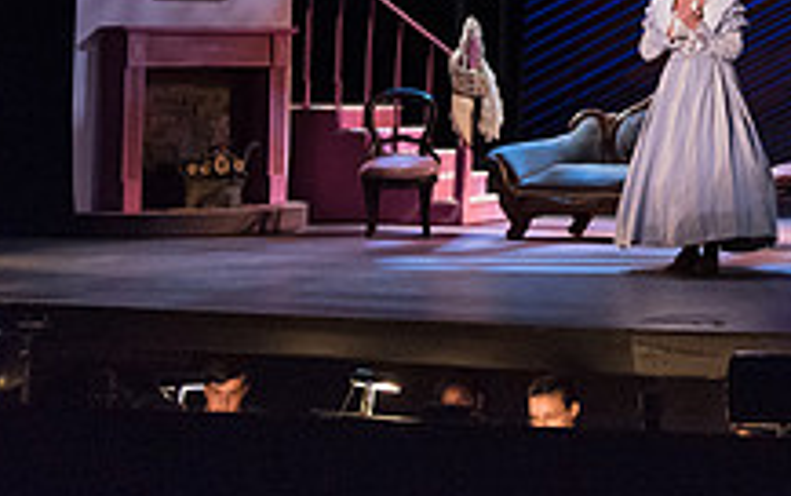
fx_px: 2352
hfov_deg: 18.1
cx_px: 944
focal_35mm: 109
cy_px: -111
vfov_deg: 11.8
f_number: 2.8
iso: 4000
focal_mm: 40
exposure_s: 1/250
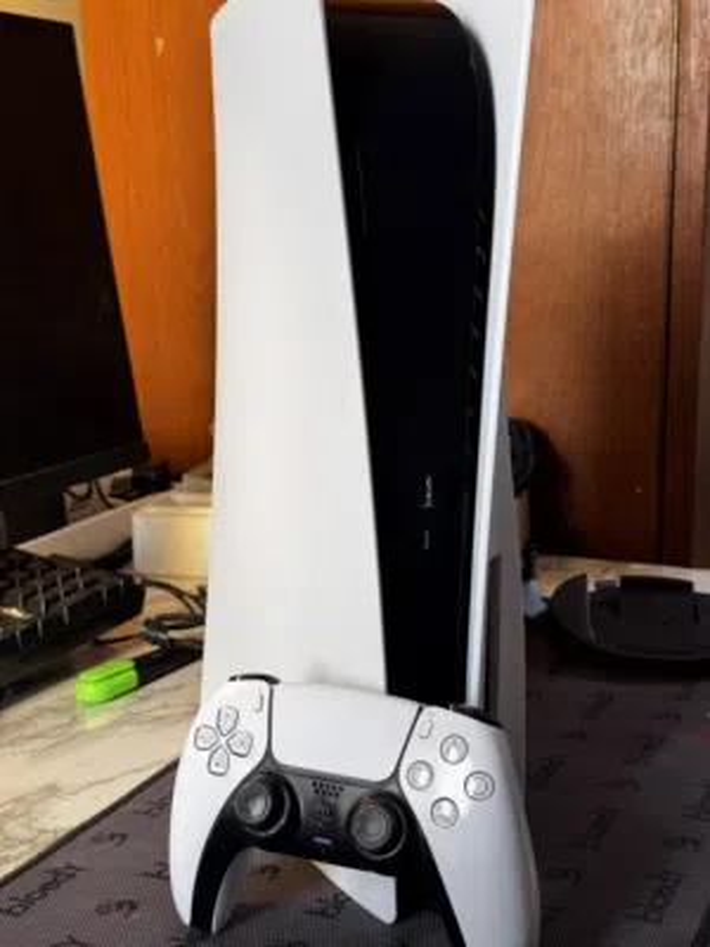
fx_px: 1313
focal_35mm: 48
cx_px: 355
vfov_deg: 39.7
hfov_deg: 30.3
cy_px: 474
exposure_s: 1/51
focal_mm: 6.76
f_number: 1.78
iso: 50
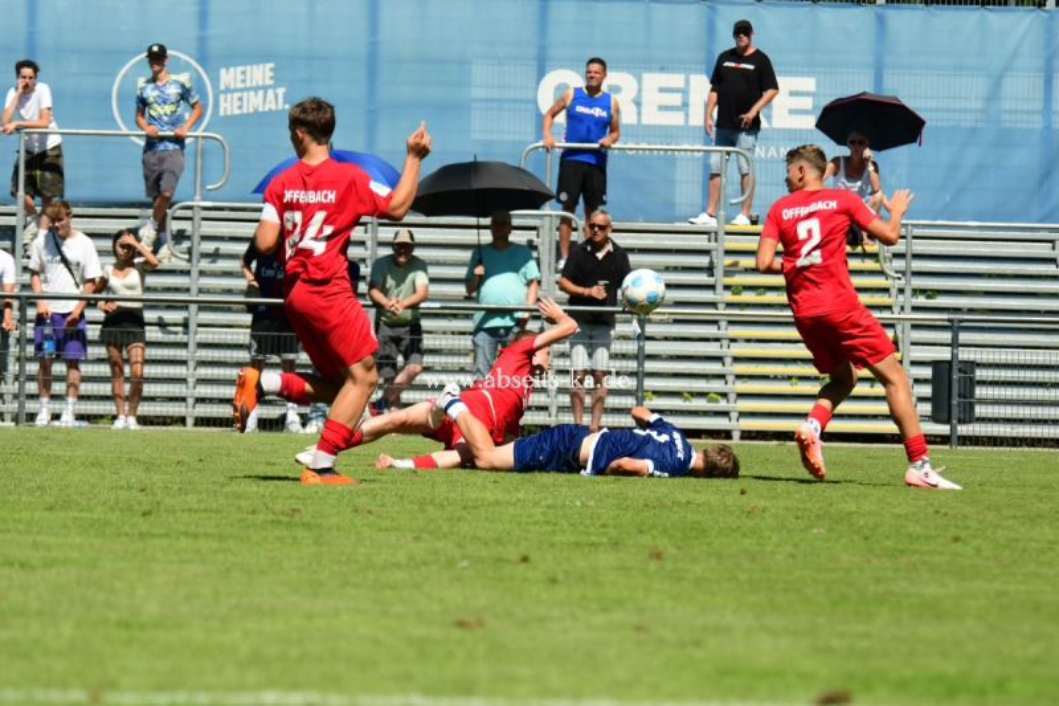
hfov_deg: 6.9
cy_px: 353
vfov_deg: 4.6
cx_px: 530
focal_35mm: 300
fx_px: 8823
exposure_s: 1/2000
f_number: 5.3
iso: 320
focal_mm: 200
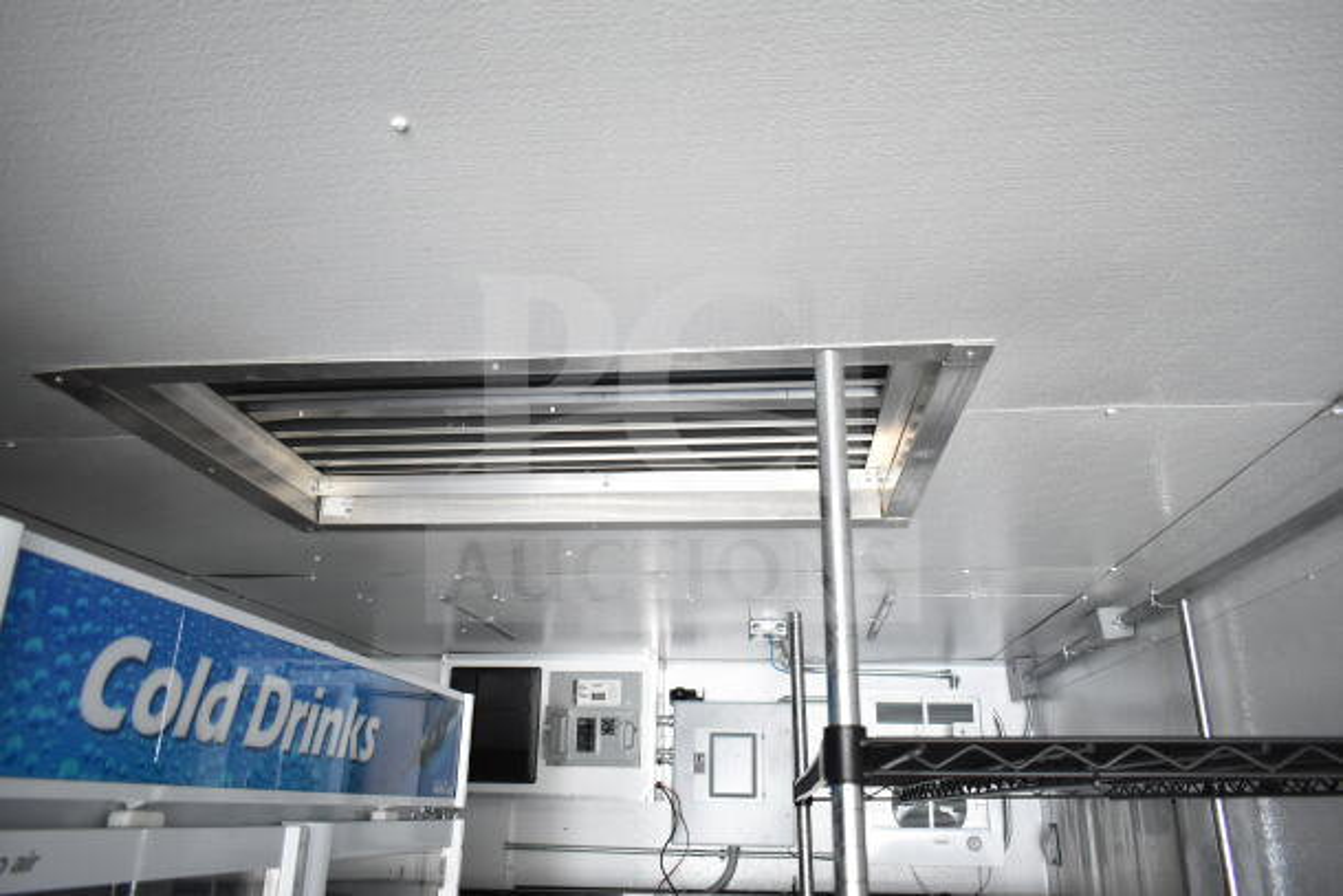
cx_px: 672
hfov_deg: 67.4
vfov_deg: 48.0
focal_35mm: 27
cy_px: 448
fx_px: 1007
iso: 1600
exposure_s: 1/30
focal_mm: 18
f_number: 3.5
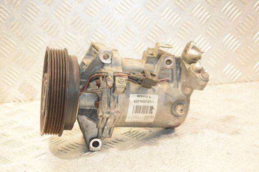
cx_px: 130
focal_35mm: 57
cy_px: 86
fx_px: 410
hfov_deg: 35.1
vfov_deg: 23.8
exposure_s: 1/200
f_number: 5.6
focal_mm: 38
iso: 1600
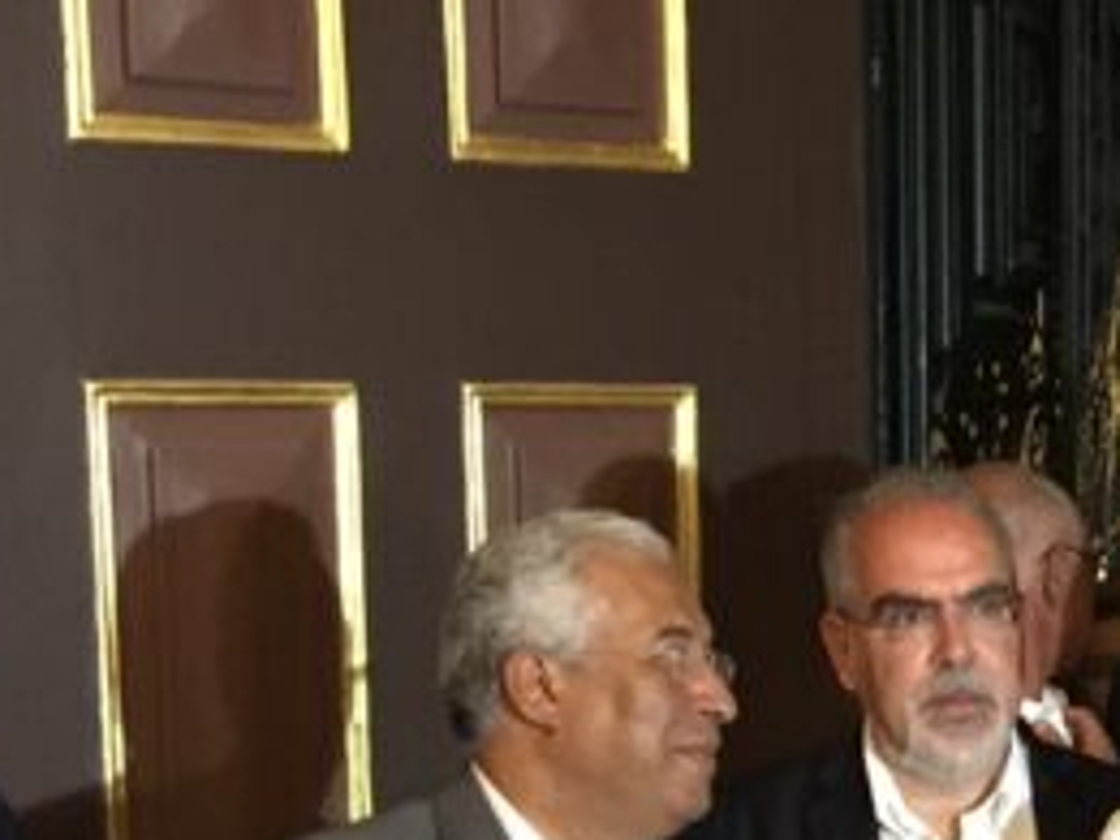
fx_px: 3688
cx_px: 1525
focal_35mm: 114
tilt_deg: -10.1
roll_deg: -0.7
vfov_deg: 12.6
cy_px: 1068
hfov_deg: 16.2
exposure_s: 1/8
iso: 160
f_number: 2.2
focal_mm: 4.15
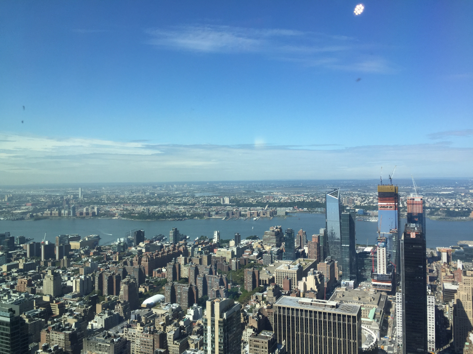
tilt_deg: +0.9
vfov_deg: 48.2
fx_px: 396
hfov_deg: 61.7
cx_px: 236
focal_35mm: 29
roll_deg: +0.4
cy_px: 177
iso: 32
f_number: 2.2
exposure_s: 1/1464
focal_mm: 4.15
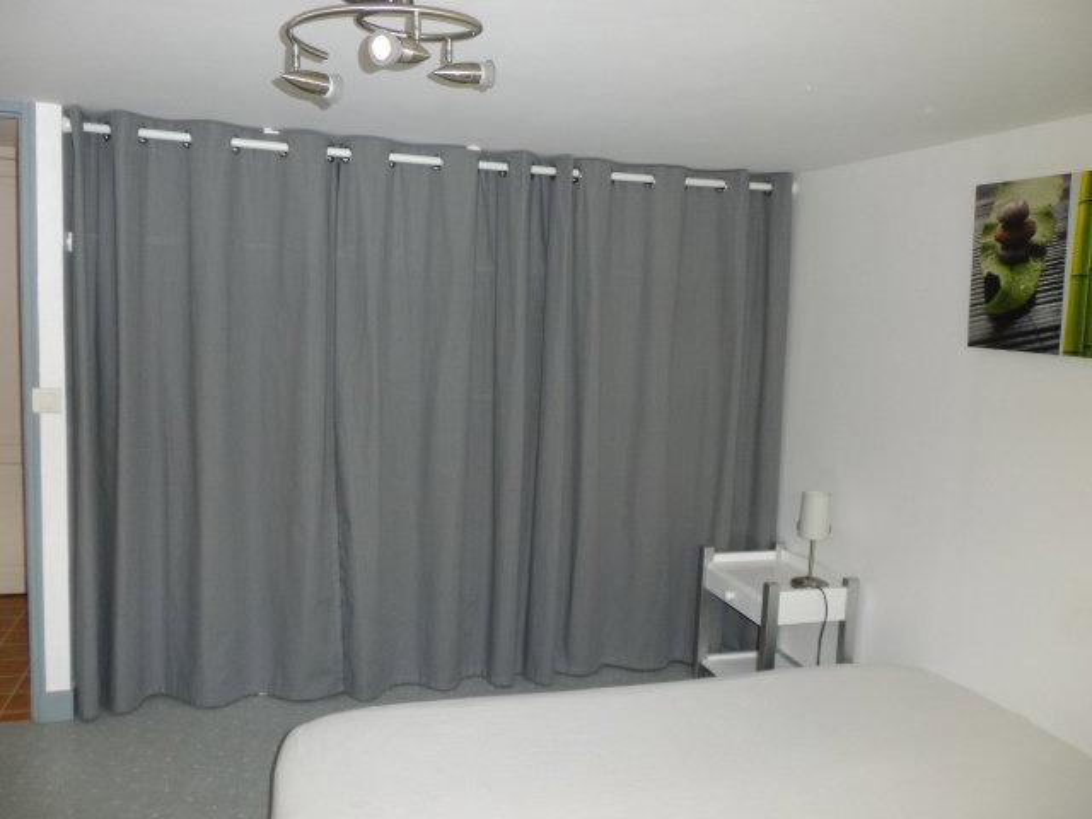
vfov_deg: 49.7
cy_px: 410
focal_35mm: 28
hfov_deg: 63.4
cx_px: 546
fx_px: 883
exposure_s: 1/50
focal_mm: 5
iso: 246
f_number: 3.1
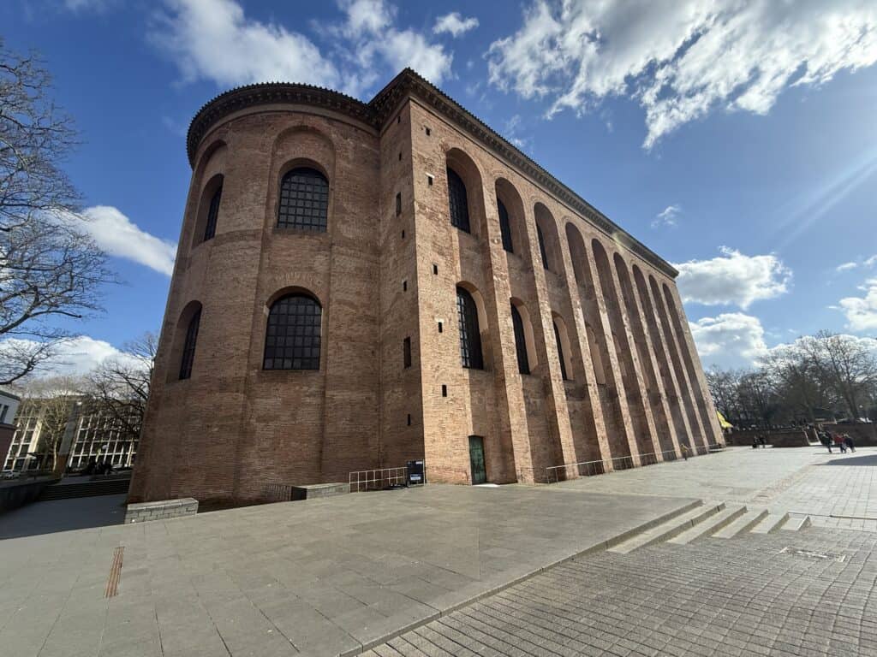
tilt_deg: +19.3
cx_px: 438
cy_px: 328
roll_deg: +2.7
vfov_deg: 85.7
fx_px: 355
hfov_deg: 102.1
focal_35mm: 14
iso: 64
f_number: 2.2
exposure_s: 1/1033
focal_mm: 2.22
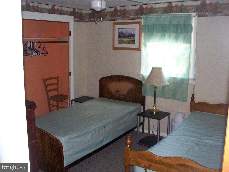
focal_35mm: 36
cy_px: 86
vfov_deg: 39.7
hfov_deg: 51.4
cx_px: 114
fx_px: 238
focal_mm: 7.54
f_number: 2.8
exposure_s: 1/30
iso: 200
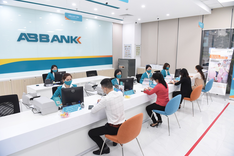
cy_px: 78
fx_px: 156
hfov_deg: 73.7
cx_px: 117
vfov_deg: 53.2
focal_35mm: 24
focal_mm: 24
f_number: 4
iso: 2500
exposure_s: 1/320
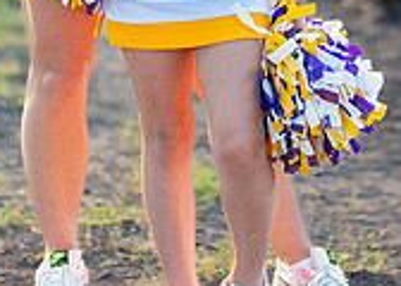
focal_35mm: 218
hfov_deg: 9.2
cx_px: 195
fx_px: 2483
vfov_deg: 6.5
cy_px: -135
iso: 320
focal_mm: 50
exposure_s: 1/320
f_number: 1.2
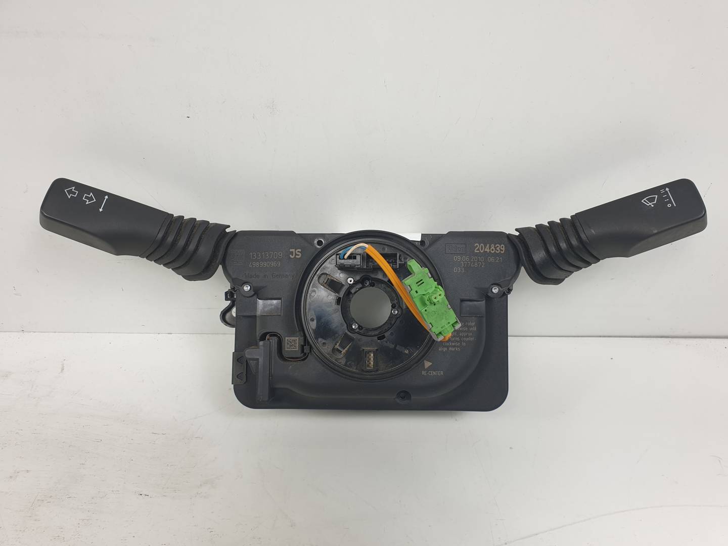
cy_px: 273
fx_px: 547
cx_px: 364
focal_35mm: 26
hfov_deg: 67.3
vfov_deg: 53.1
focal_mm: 4.3
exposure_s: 1/170
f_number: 2.4
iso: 50
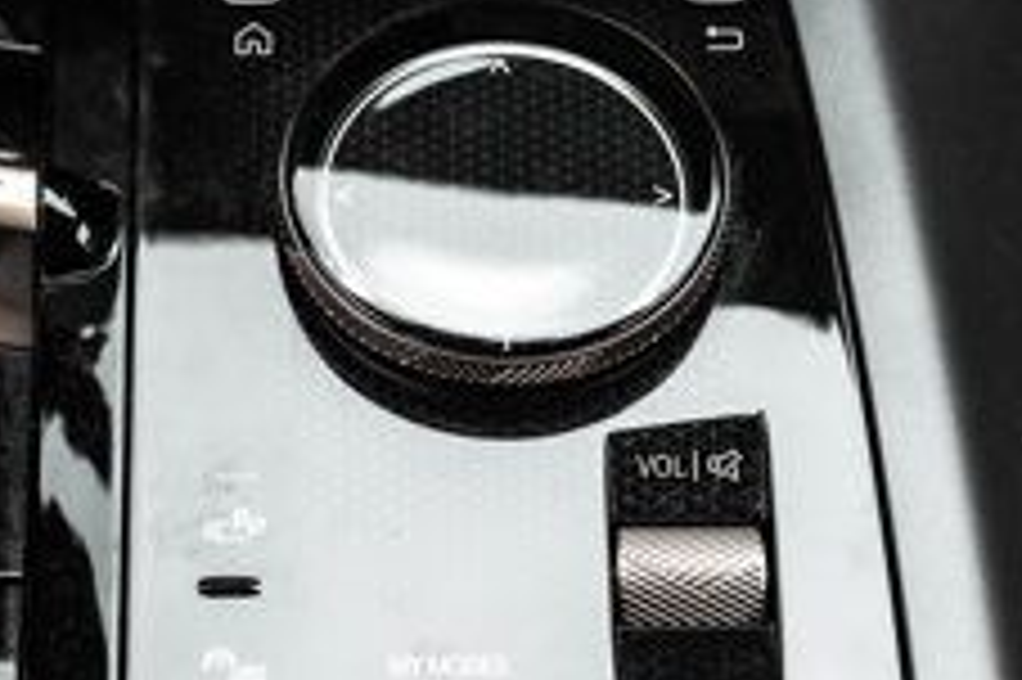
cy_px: 281
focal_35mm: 155
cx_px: 338
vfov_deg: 8.8
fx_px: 4397
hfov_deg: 13.2
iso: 640
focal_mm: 52
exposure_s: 1/200
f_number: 8
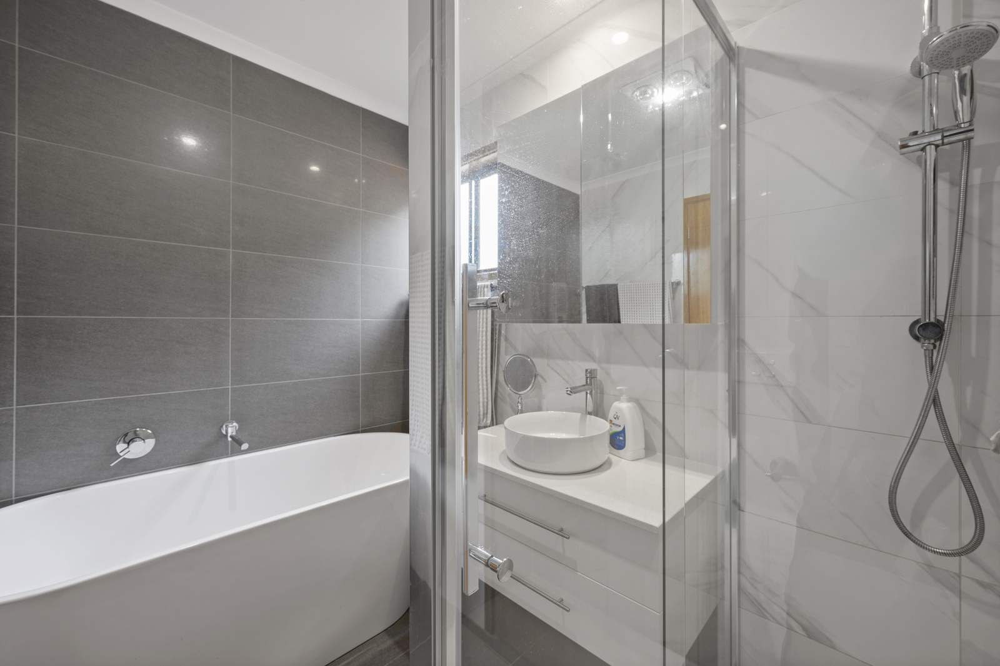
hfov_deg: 104.3
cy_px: 333
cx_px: 500
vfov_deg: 81.1
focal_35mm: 14
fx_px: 389
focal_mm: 14
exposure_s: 1.3
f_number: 9
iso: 200
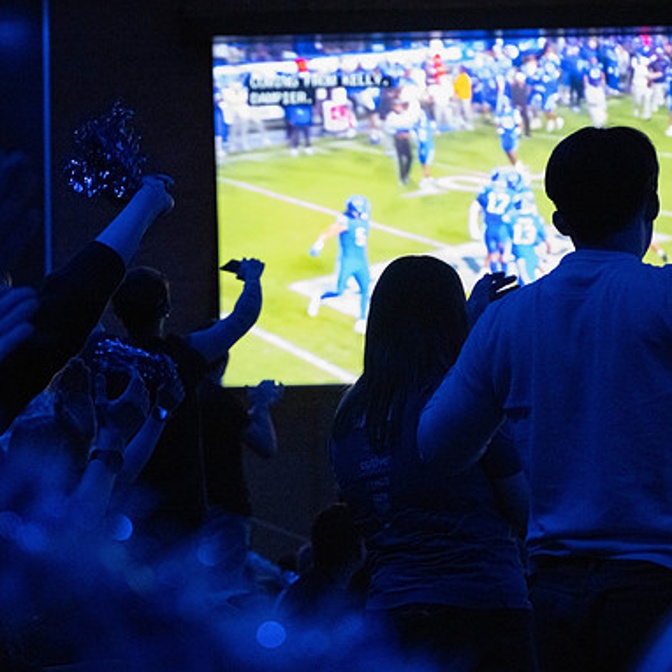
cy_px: 339
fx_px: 1757
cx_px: 299
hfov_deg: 21.6
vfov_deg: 21.7
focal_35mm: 80
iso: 20000
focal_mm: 62
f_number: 4
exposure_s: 1/250
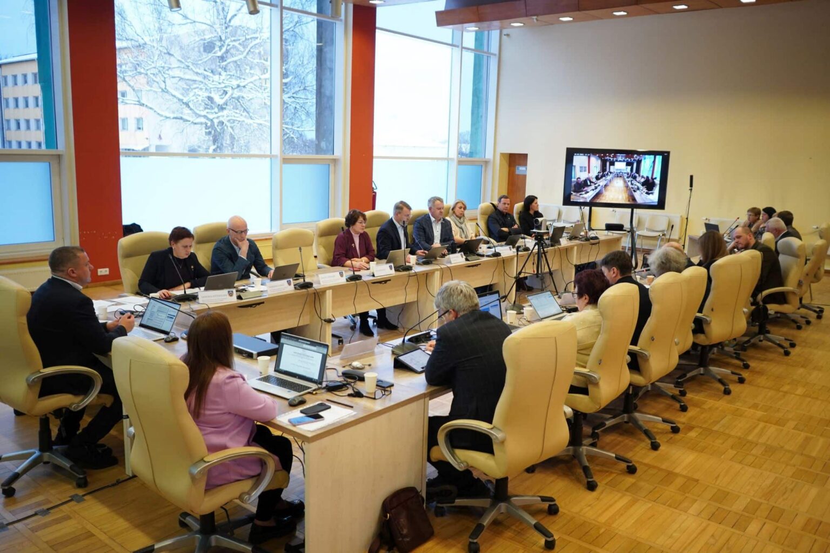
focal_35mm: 30
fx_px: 692
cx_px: 415
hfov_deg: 61.9
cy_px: 276
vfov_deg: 43.6
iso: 800
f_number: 2.8
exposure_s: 1/80
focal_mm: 20
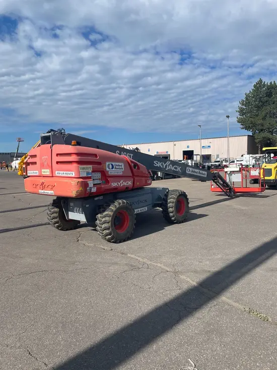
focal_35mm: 26
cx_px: 138
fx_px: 277
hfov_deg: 53.1
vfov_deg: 67.3
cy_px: 185
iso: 32
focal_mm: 4.2
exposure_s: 1/4464
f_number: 1.6
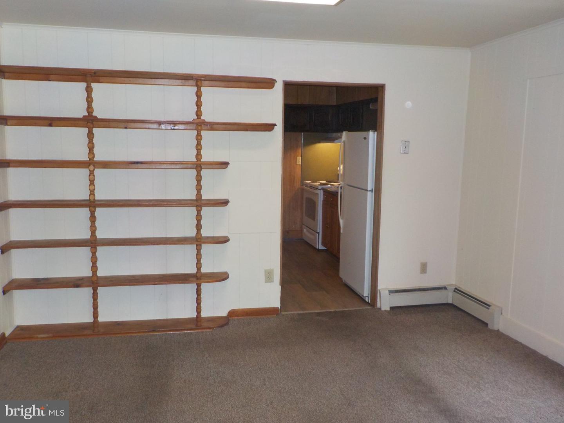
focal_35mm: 30
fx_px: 489
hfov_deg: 60.0
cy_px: 212
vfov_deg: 46.8
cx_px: 282
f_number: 3.3
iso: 200
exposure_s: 1/30
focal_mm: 4.1
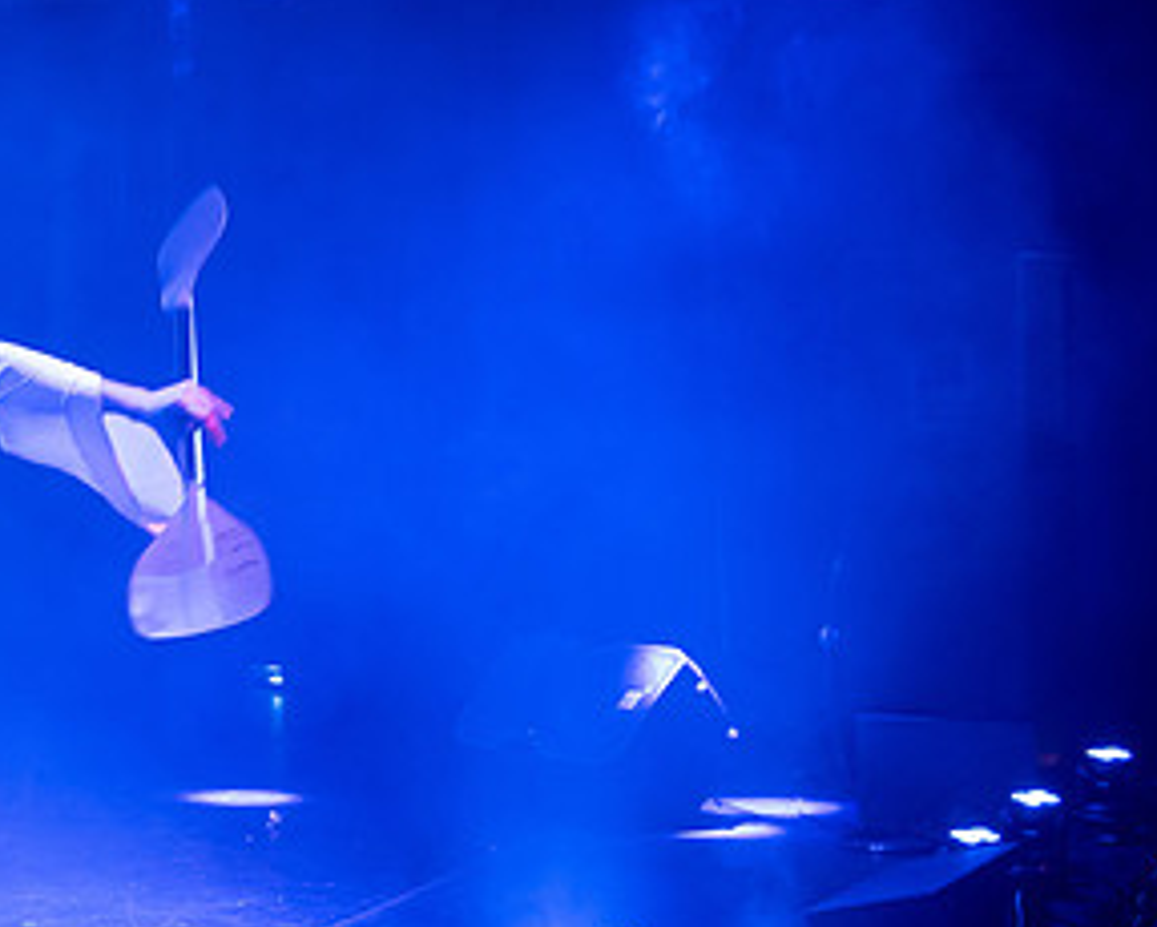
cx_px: 76
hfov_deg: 20.5
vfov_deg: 16.9
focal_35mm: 91
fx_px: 3118
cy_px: 437
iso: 5000
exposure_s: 1/125
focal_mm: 40
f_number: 4
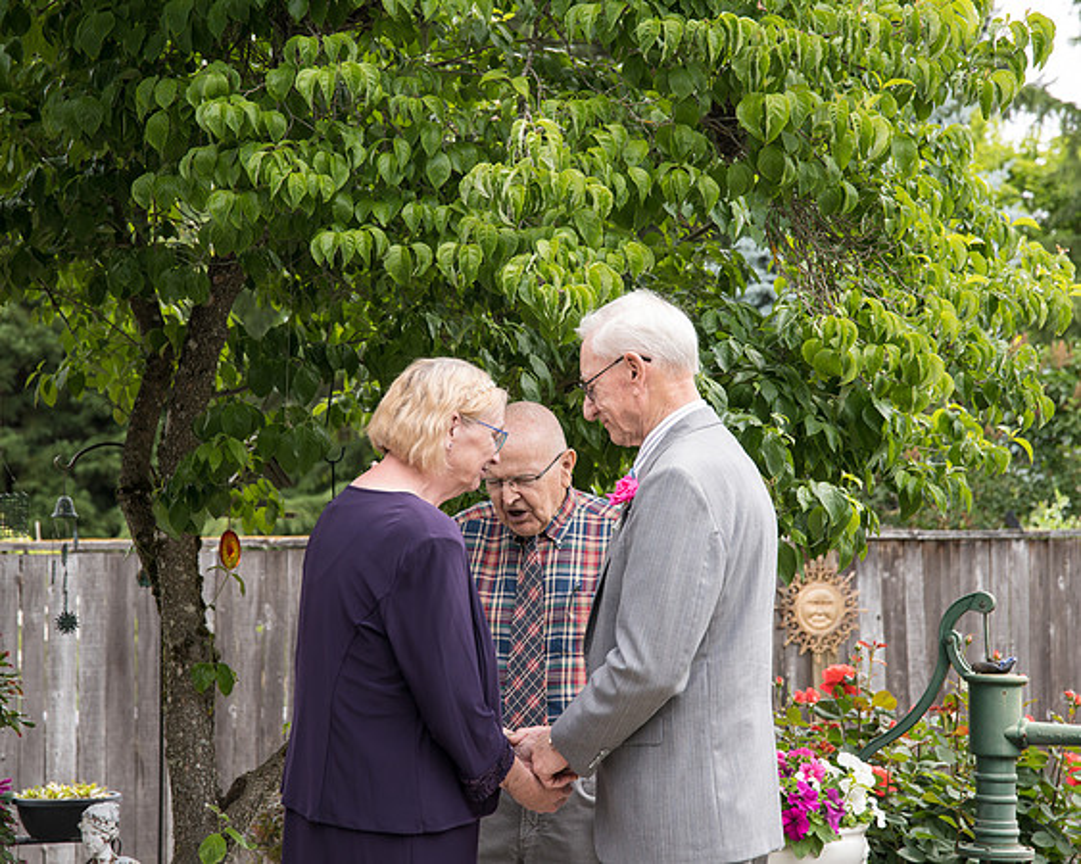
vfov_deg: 19.4
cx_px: 540
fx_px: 2521
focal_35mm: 79
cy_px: 432
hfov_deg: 24.2
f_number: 5
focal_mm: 70
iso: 400
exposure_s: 1/500
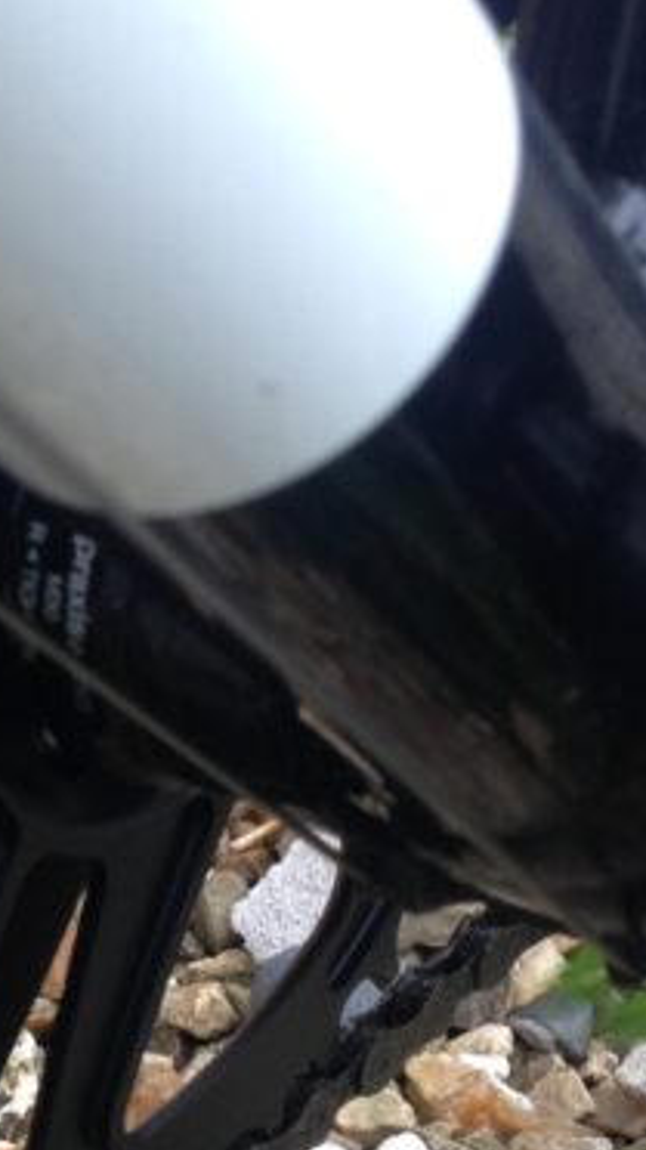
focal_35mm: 99
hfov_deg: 12.1
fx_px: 3018
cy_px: 832
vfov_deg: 21.4
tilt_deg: -36.8
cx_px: 3
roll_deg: +0.3
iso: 50
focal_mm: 4.12
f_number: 2.4
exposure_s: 1/30
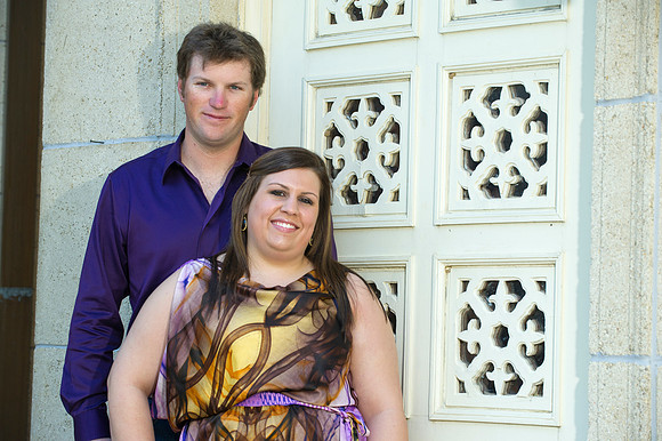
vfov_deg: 11.8
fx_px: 2132
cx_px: 331
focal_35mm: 116
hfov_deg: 17.7
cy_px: 220
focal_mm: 116
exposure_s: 1/80
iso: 400
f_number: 5.6
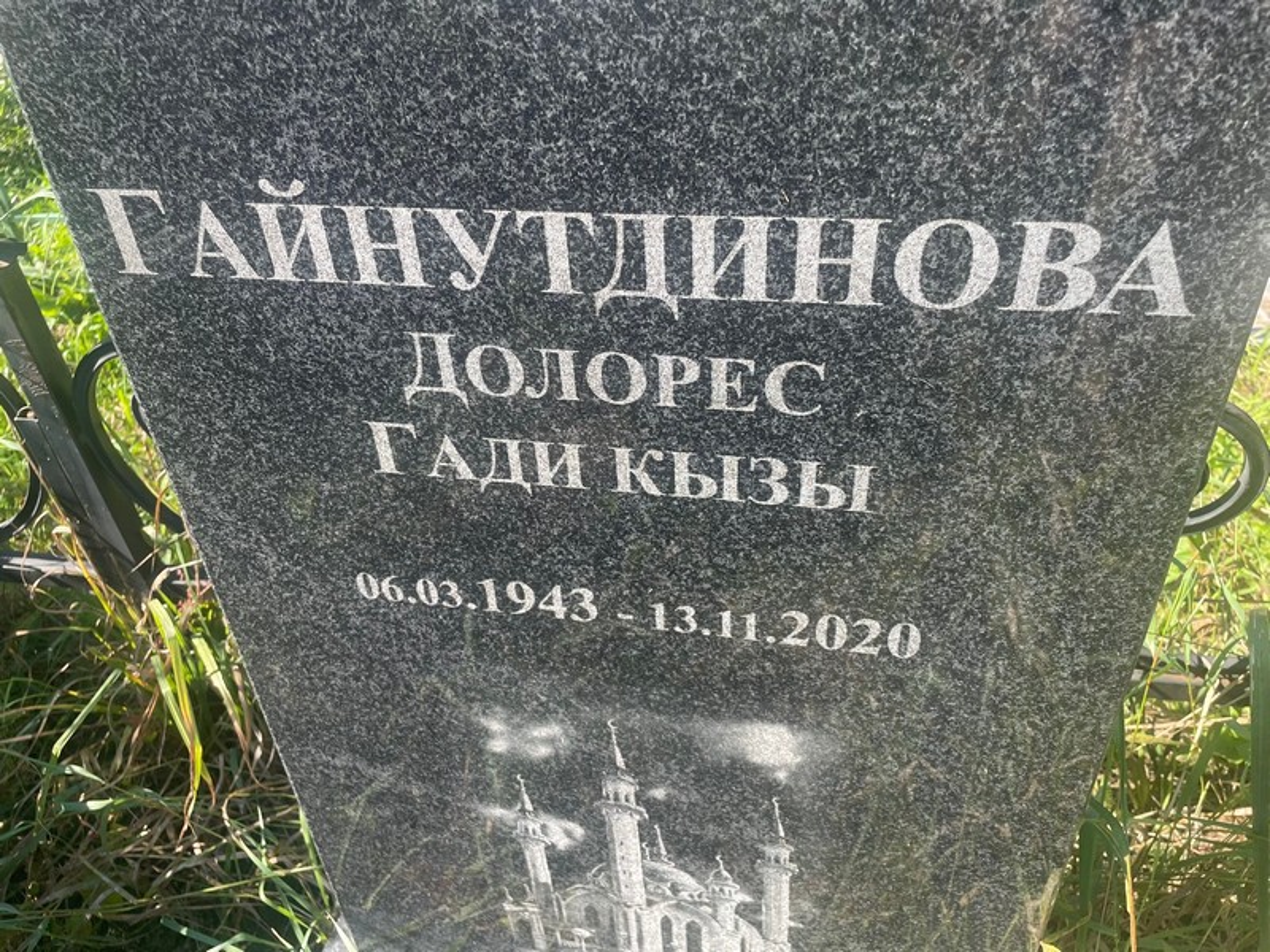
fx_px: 954
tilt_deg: -36.7
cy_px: 476
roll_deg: +6.7
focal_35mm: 26
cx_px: 635
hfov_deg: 67.3
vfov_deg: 53.1
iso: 32
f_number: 1.6
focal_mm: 4.2
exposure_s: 1/496
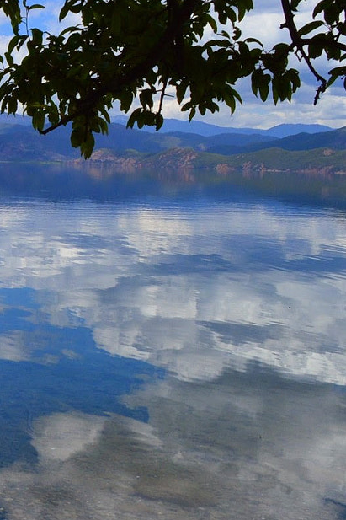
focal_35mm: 70
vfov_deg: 28.8
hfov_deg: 16.7
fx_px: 1010
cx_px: -243
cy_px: 212
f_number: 11
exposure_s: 1/500
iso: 280
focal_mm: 18
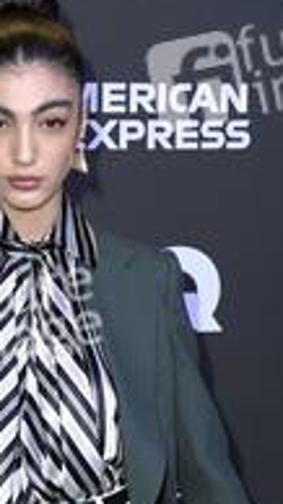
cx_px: 44
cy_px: 460
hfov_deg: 12.4
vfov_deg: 21.5
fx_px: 1295
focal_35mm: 97
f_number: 5.6
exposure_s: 1/250
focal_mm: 45
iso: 1000
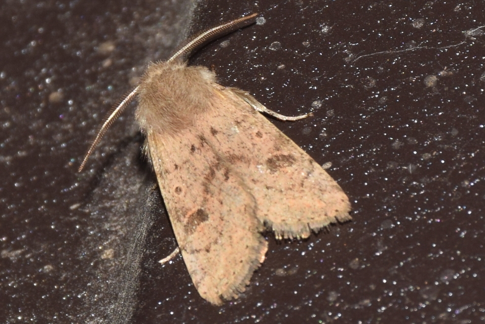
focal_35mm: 210
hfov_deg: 9.8
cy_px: 162
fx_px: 2832
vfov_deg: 6.6
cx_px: 242
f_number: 13
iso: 100
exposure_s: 1/160
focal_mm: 140
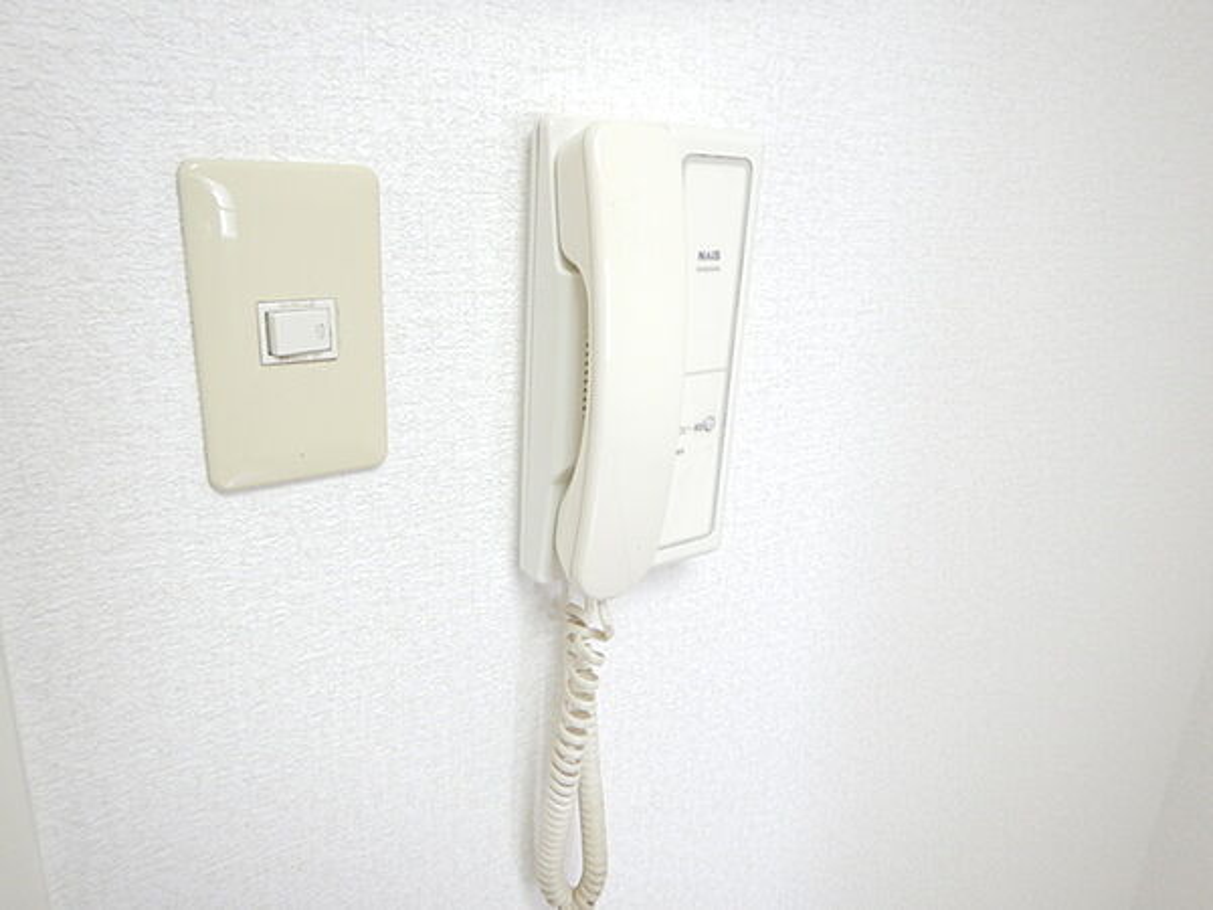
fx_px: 841
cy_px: 455
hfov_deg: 71.6
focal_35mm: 24
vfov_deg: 56.8
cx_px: 606
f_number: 2.8
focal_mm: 4.3
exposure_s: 1/30
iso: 250
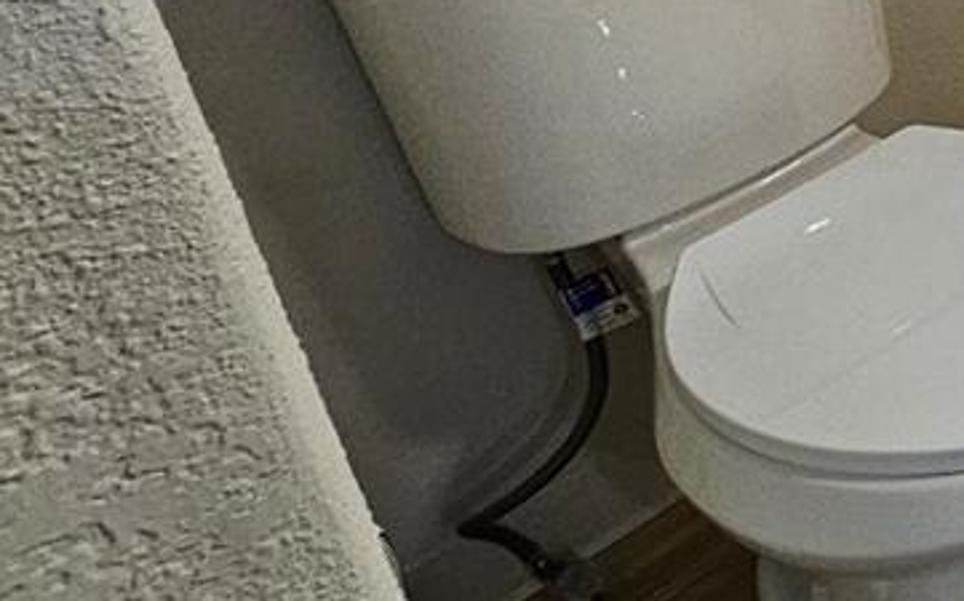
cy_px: -345
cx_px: 1808
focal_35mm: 55
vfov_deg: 19.8
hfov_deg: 21.1
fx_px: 1444
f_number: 2.2
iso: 320
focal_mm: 2.2
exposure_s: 1/60
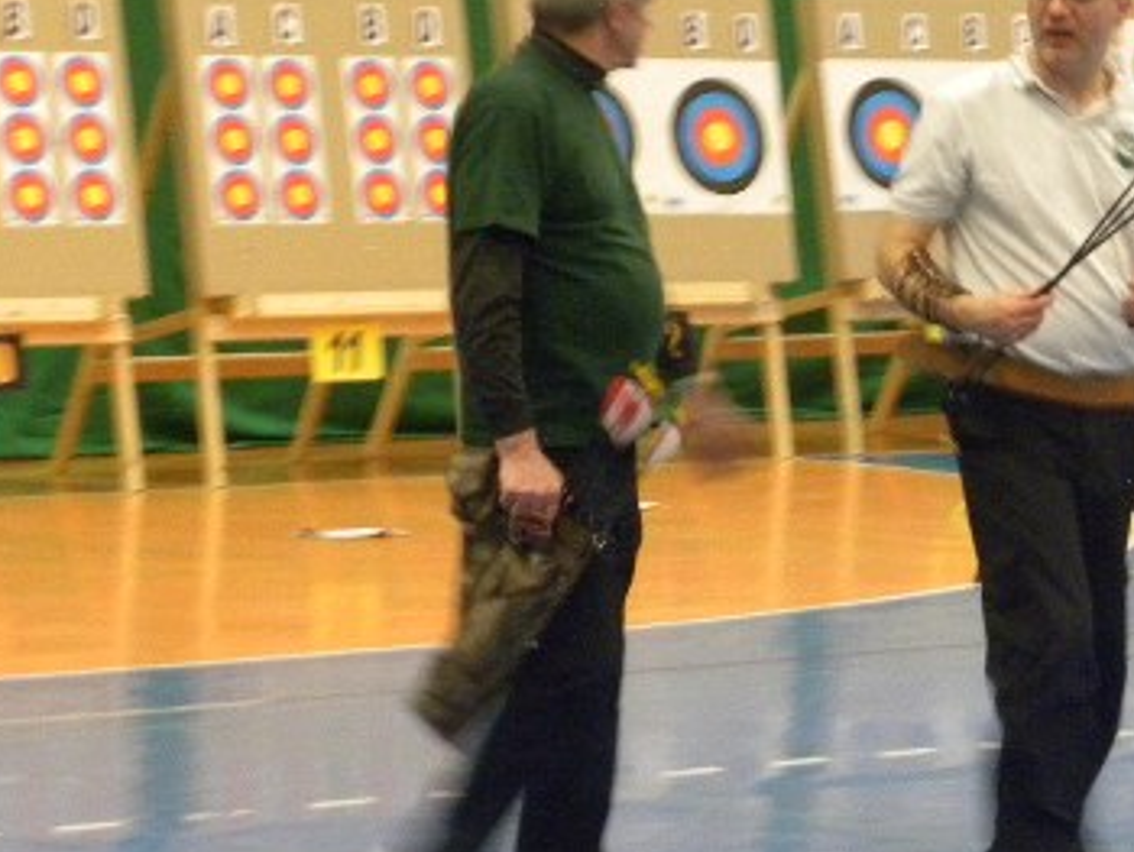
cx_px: 962
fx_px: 6294
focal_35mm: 192
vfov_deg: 7.7
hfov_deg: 10.3
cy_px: 246
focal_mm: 18.8
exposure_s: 1/19.1
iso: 400
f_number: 4
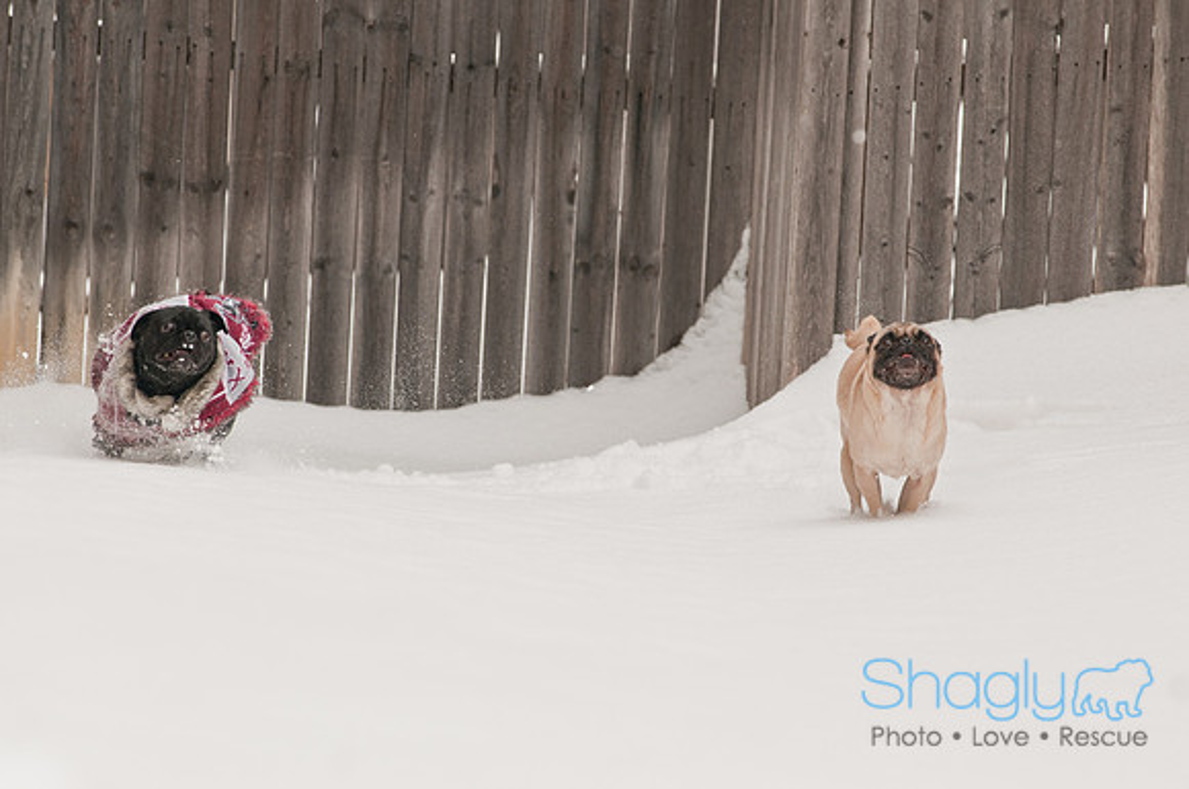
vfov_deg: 4.6
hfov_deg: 6.9
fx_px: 9894
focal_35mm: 300
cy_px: 394
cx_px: 594
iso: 200
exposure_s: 1/640
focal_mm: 200
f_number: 5.6
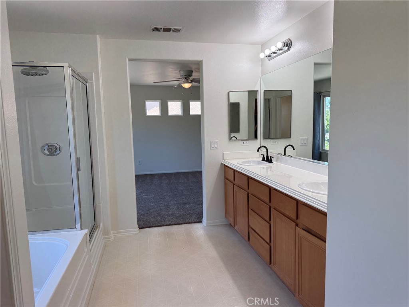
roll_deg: +0.7
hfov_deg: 71.6
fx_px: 284
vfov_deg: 56.8
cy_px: 154
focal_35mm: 24
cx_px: 204
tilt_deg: -6.4
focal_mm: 6.76
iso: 100
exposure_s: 1/405
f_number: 1.78
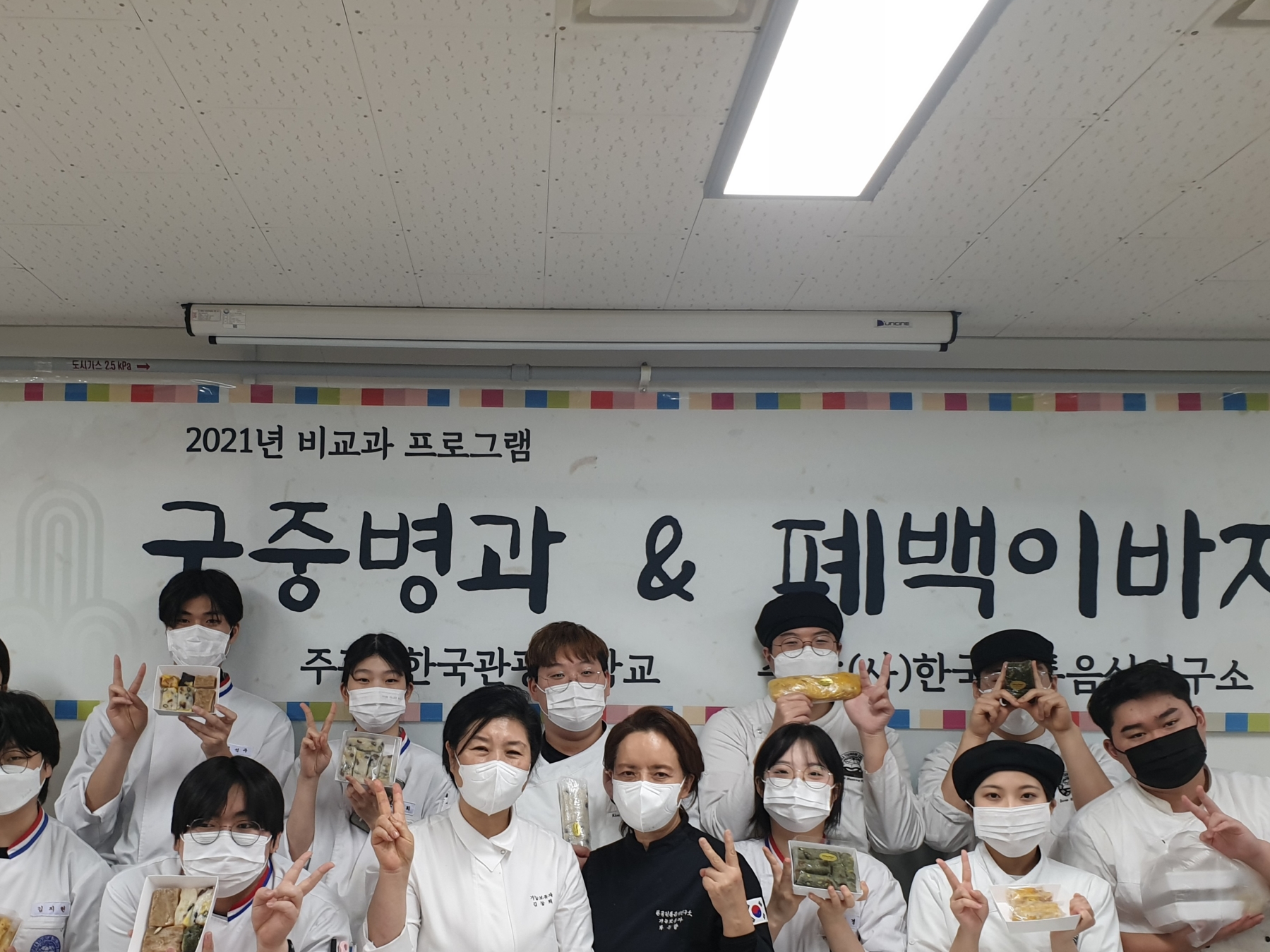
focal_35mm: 37
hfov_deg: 49.8
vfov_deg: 38.1
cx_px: 497
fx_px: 1357
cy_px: 650
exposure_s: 1/60
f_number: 2.4
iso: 100
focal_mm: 4.3
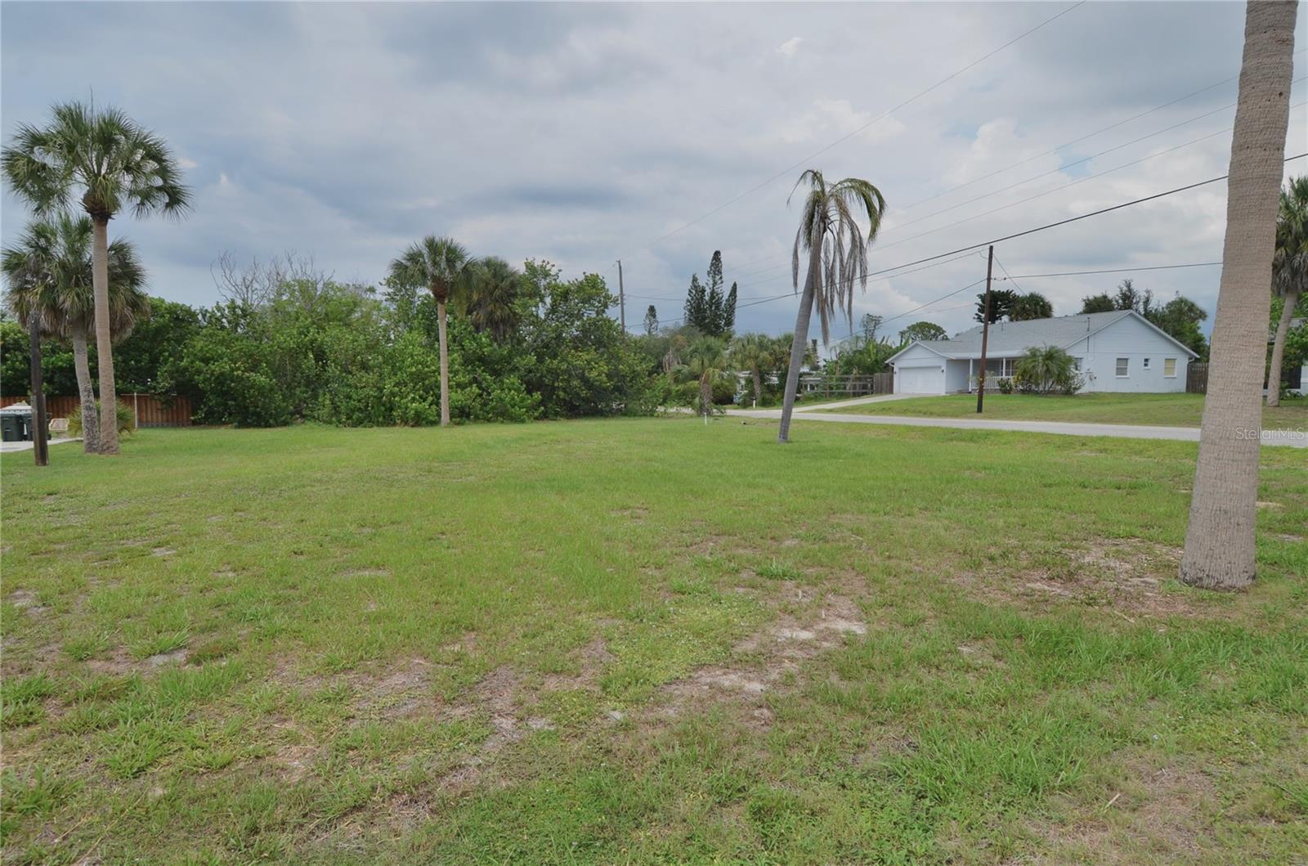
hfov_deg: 53.2
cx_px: 654
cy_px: 433
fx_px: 1305
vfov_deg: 36.7
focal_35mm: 36
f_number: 8
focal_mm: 24
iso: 140
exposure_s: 1/250
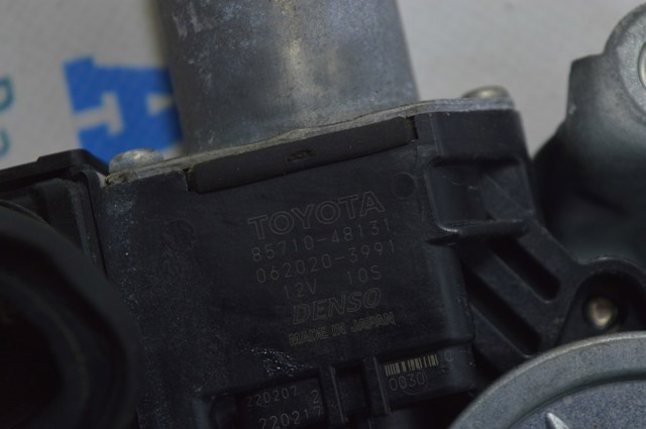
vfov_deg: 16.5
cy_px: 214
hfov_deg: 24.6
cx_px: 323
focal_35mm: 82
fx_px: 1479
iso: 400
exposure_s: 1/20
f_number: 5.6
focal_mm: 55
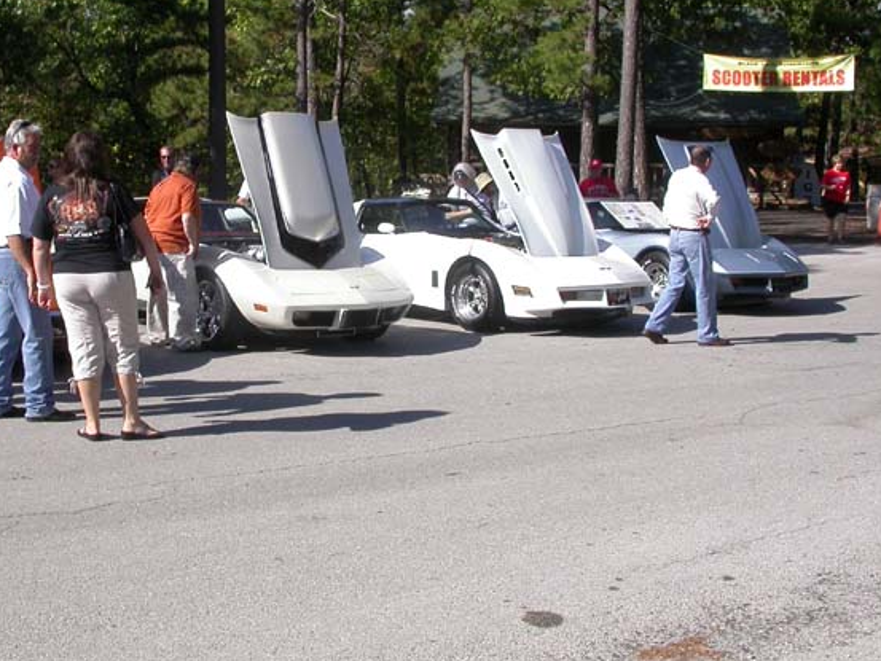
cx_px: 288
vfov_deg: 26.5
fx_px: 1400
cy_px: 255
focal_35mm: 55
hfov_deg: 34.6
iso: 100
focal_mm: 7.85
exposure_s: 1/246
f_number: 7.5
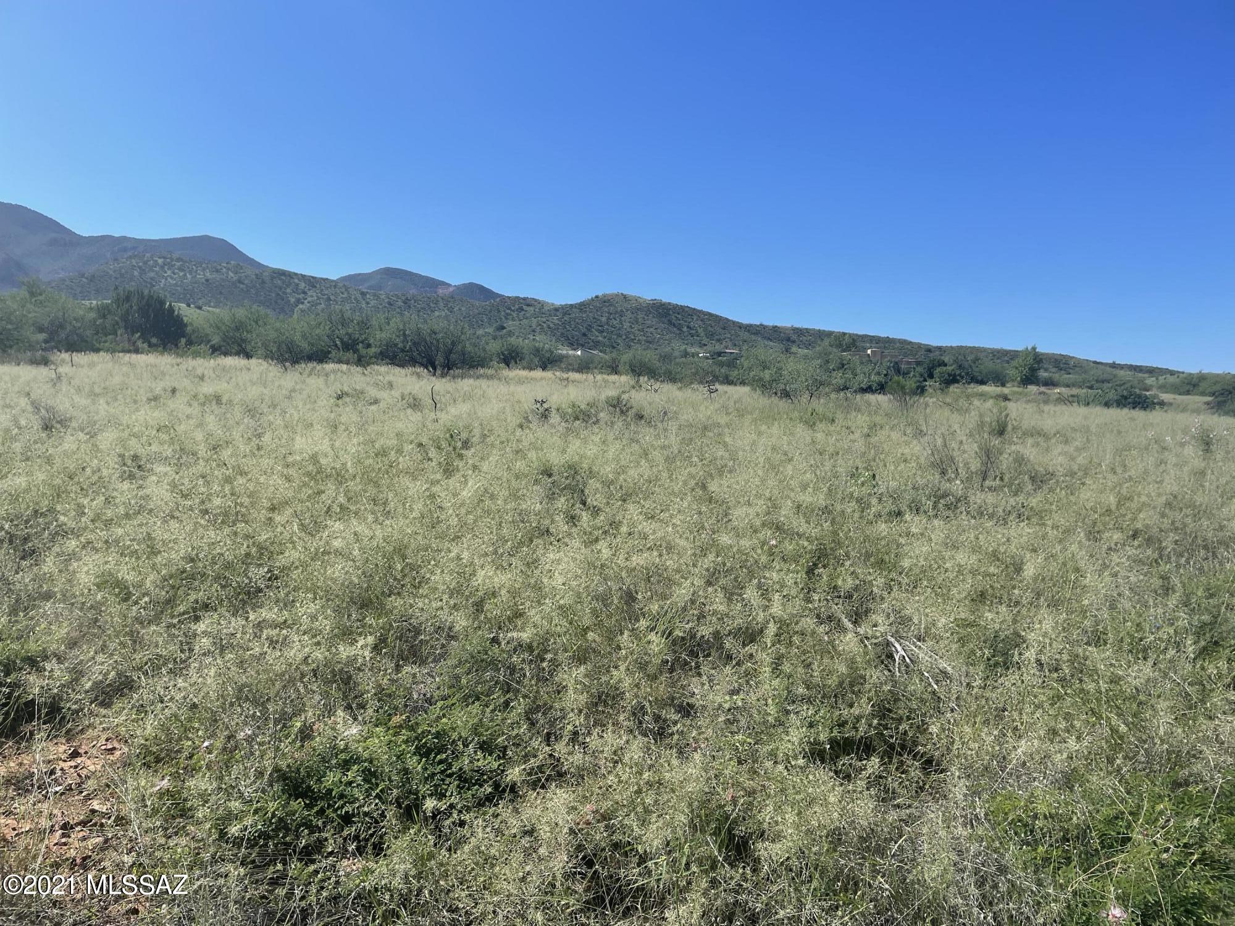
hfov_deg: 67.3
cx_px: 618
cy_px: 463
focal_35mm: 26
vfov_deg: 53.1
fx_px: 928
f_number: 1.6
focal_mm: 4.2
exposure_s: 1/3205
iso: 32
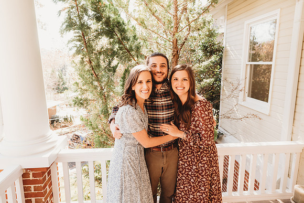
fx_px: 203
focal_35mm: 24
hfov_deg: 73.7
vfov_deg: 53.2
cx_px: 152
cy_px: 102
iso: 400
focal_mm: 24
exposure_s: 1/200
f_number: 4.5
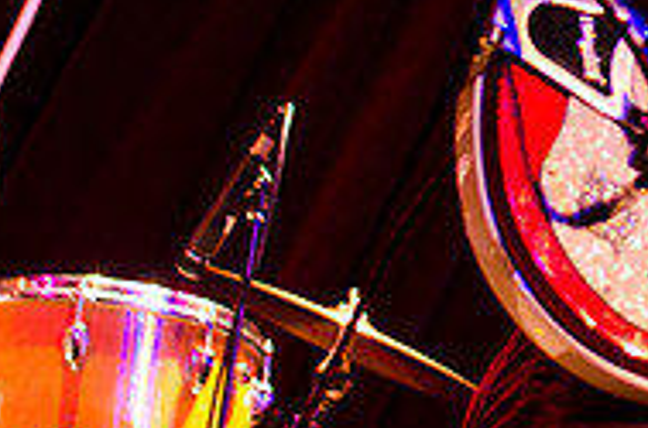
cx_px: 754
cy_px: 41
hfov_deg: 14.5
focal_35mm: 138
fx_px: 2478
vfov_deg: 9.8
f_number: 2.8
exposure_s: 1/80
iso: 1600
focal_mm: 30
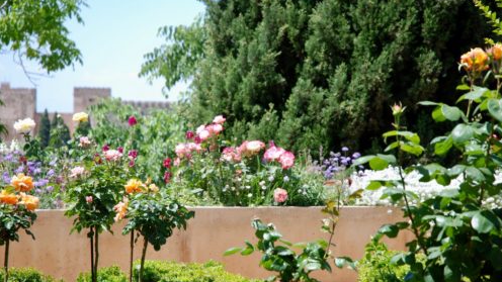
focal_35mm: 111
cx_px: 252
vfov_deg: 10.9
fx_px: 1478
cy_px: 145
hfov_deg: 19.3
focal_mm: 70
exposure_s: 1/400
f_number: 5
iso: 200
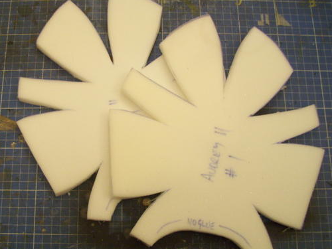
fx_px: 393
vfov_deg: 35.1
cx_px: 145
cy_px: 131
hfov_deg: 45.7
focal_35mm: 41
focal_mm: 5.7
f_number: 2.9
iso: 160
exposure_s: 1/6
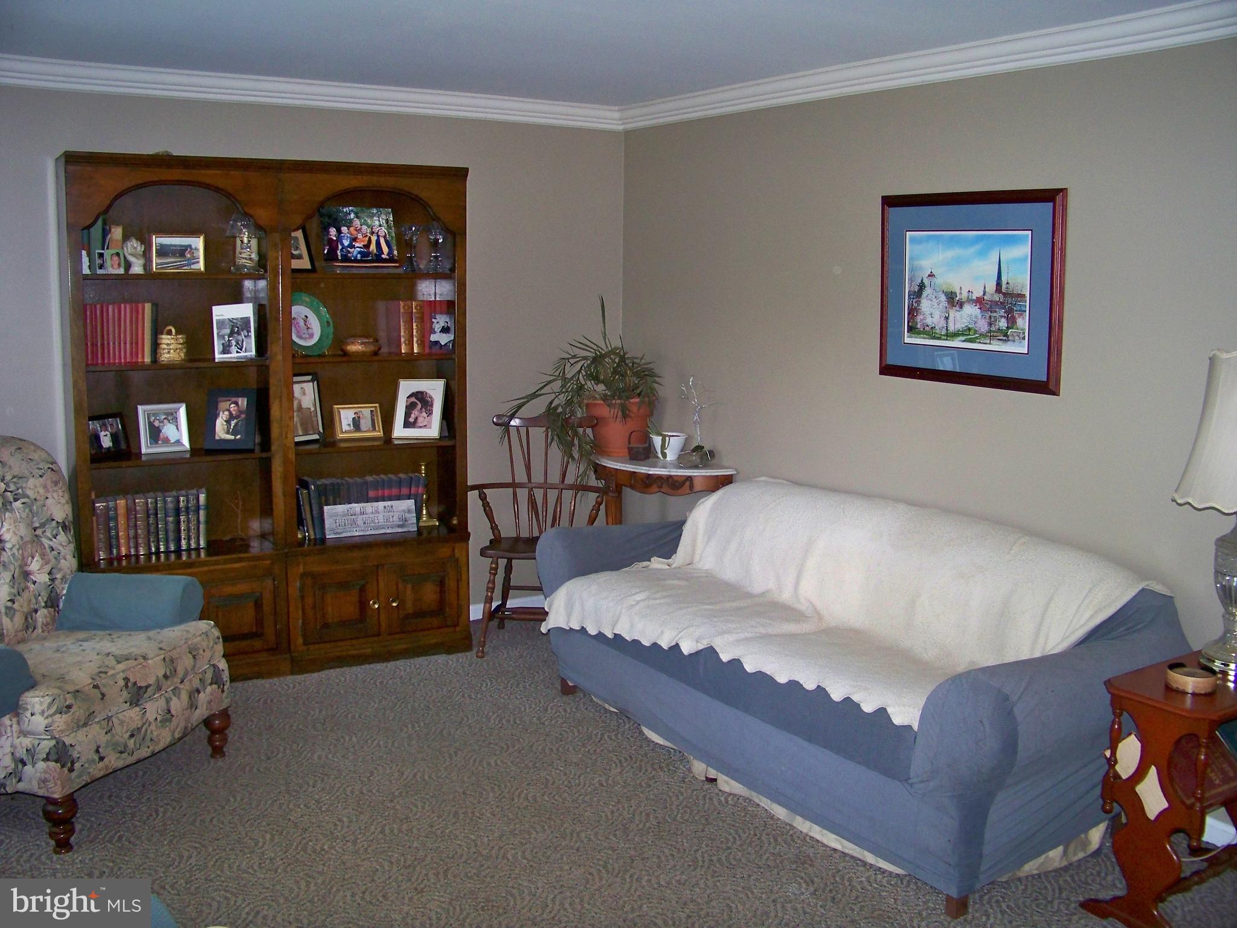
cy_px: 464
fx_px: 1179
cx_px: 618
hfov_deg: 55.4
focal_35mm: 33
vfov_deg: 42.9
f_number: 2.8
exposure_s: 1/30
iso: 200
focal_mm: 5.85
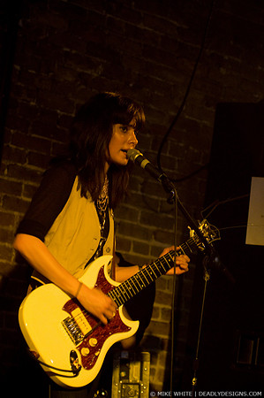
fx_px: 1158
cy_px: 199
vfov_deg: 19.5
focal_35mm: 105
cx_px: 132
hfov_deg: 13.0
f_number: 2.8
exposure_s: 1/50
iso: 1000
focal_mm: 70
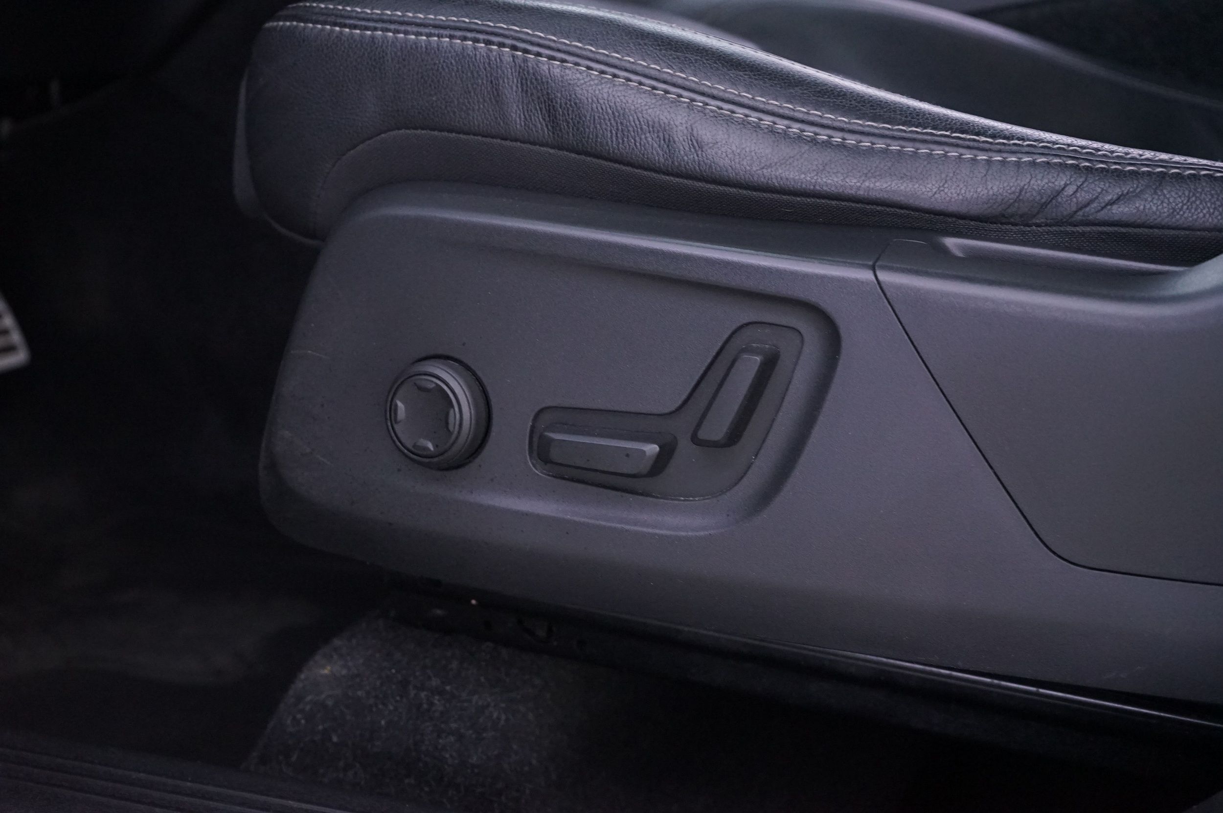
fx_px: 1663
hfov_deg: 40.4
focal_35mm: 49
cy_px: 406
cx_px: 612
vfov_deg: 27.5
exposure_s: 1/10
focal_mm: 49
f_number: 6.3
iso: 4000
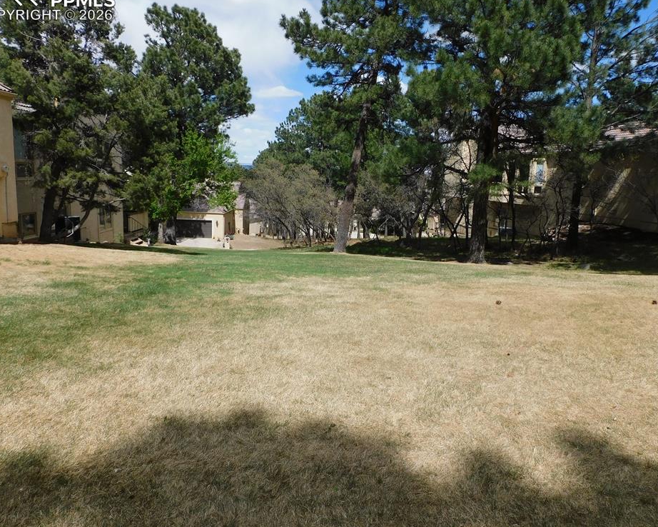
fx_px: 506
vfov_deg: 54.9
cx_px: 338
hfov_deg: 66.0
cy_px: 255
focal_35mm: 26
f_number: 3.3
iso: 125
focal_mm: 4.3
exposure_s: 1/1600
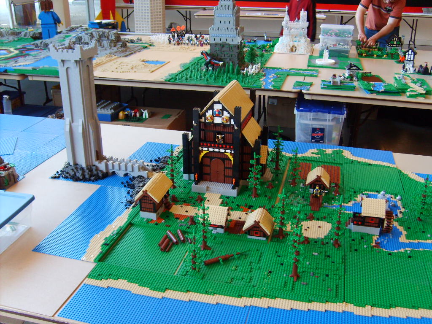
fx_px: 437
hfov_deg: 52.6
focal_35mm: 35
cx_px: 216
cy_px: 162
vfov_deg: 40.7
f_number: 2.8
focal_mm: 5.8
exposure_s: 1/30
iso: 100
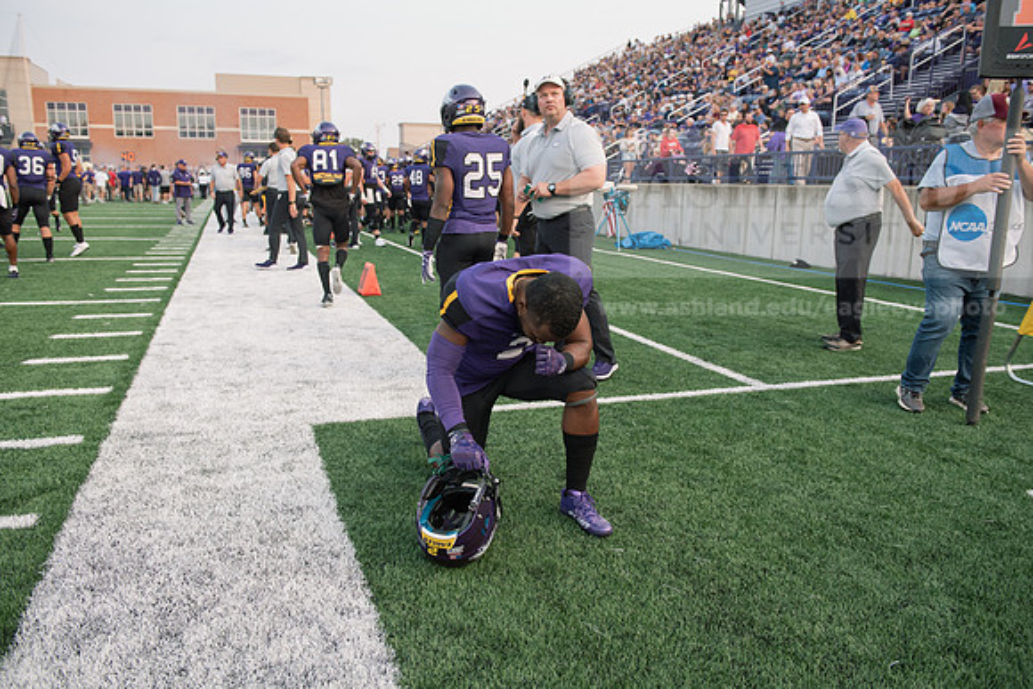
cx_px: 516
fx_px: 804
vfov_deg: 46.4
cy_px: 344
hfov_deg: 65.5
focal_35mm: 28
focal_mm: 28
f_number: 4.5
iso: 640
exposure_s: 1/400
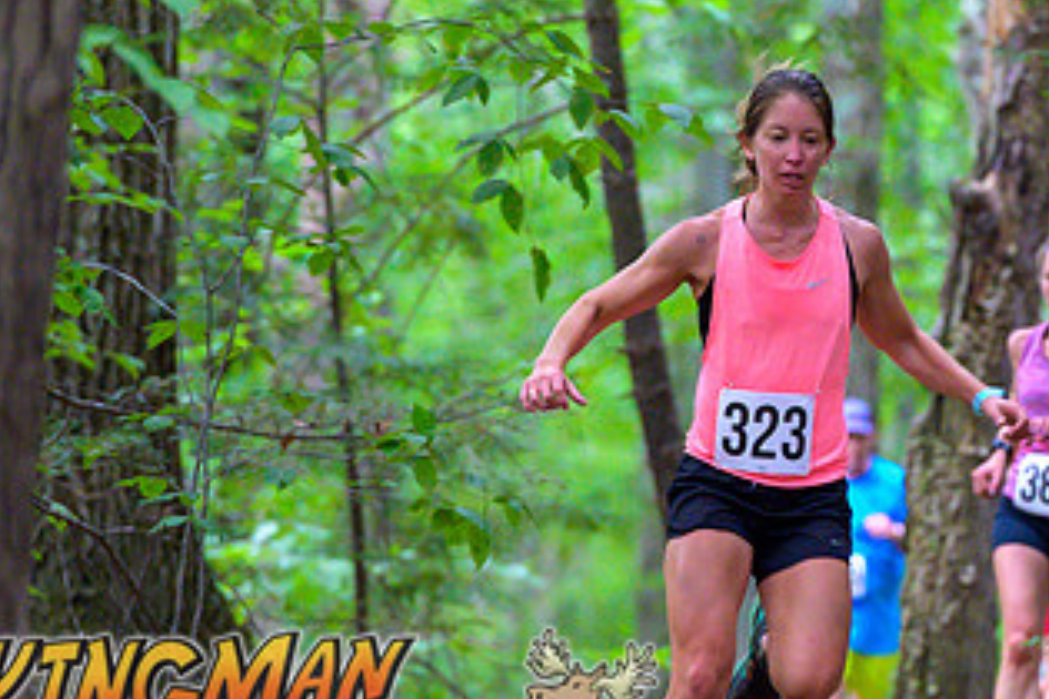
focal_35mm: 368
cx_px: 876
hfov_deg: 5.6
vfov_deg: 3.7
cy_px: 326
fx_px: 10722
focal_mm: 200
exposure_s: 1/200
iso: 8000
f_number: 4
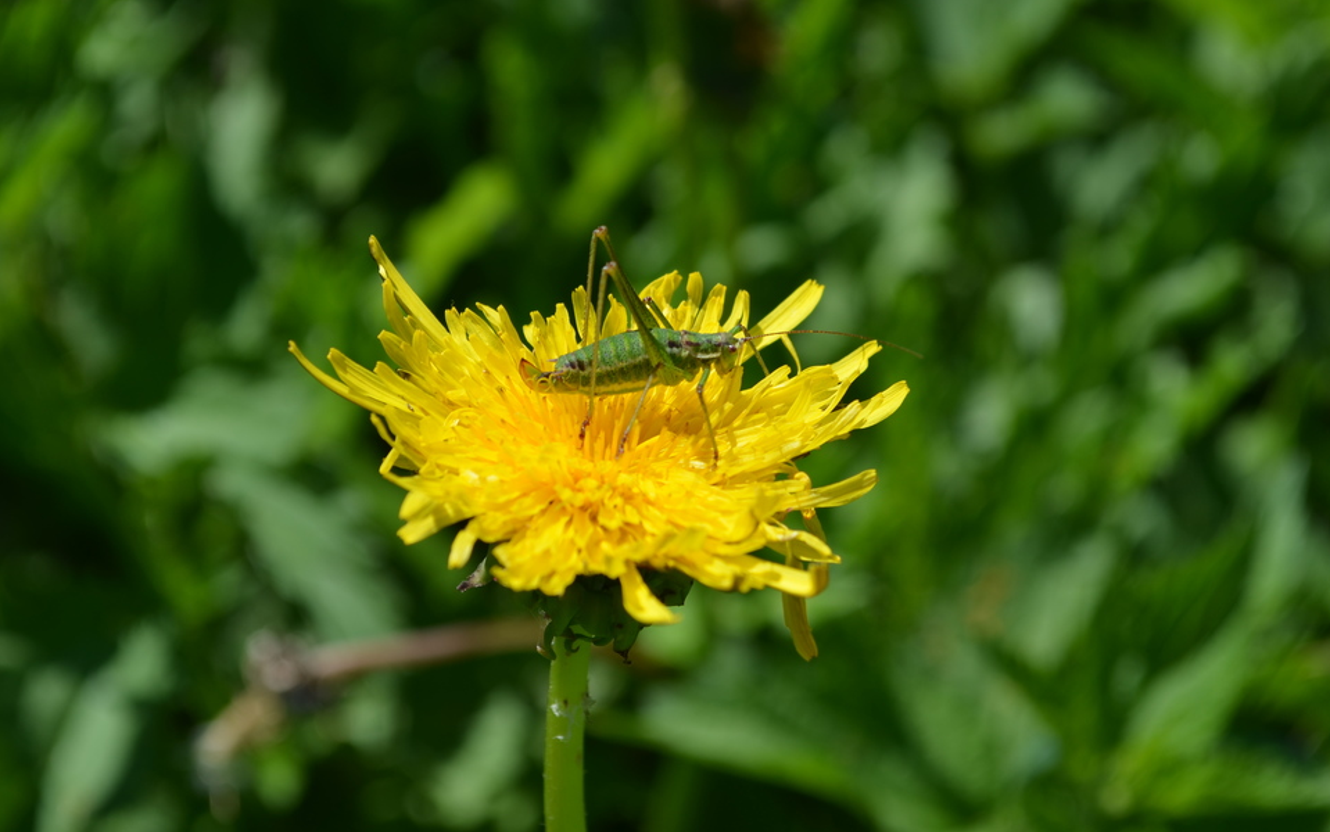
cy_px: 404
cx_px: 667
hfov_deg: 24.5
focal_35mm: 85
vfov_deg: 15.5
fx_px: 3064
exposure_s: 1/250
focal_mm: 55
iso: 100
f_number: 8
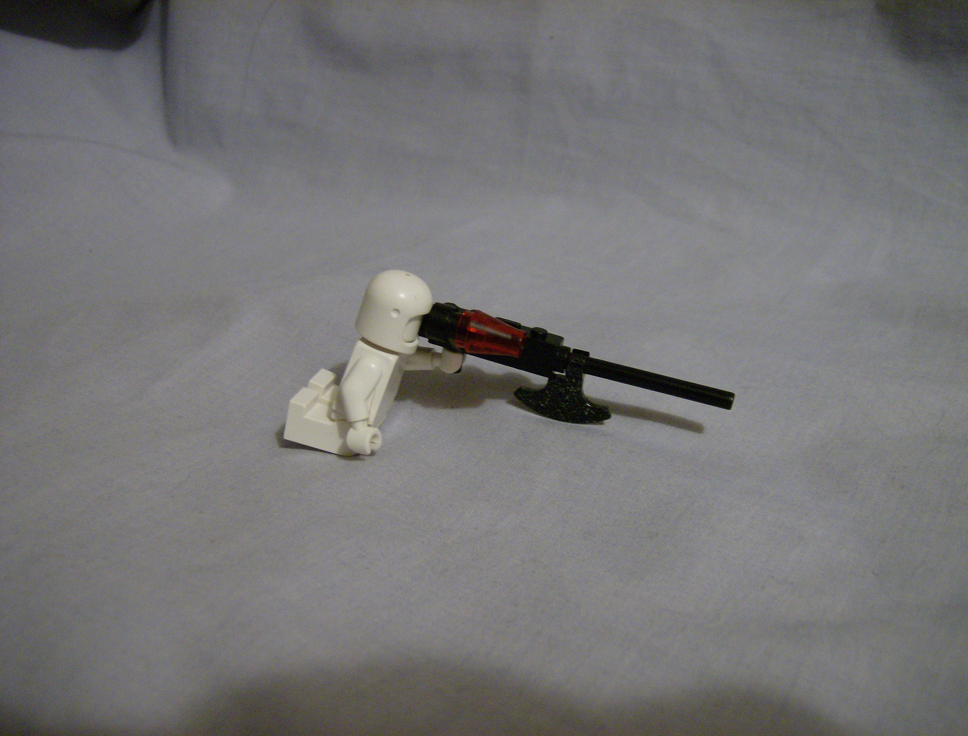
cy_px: 368
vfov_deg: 40.0
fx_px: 1012
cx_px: 484
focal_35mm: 36
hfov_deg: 51.1
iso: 200
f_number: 2.8
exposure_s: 1/15.9
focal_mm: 6
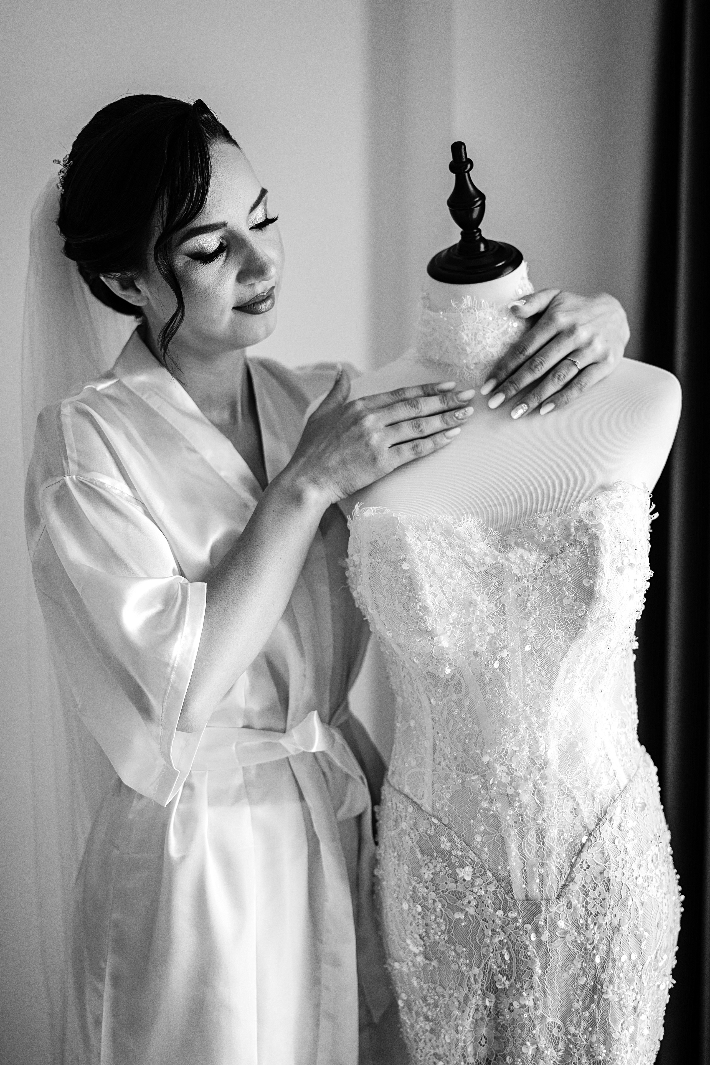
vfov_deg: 39.6
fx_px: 1479
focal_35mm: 50
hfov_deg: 27.0
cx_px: 355
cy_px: 532
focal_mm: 50
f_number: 1.4
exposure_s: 1/250
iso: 200
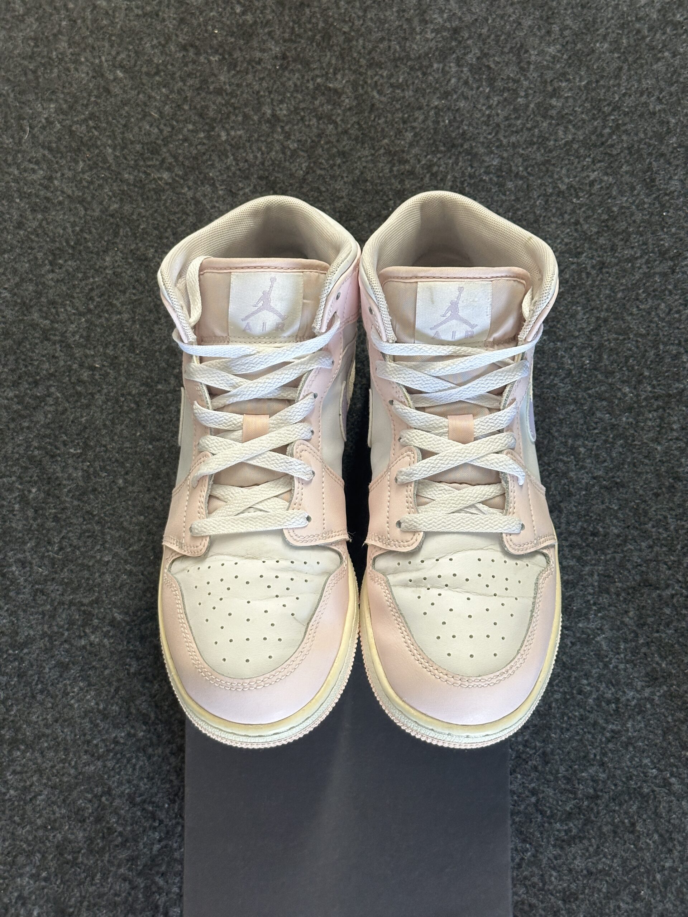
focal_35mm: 48
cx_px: 344
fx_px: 1272
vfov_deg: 39.7
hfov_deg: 30.3
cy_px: 458
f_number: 1.78
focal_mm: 6.86
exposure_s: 1/50
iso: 160
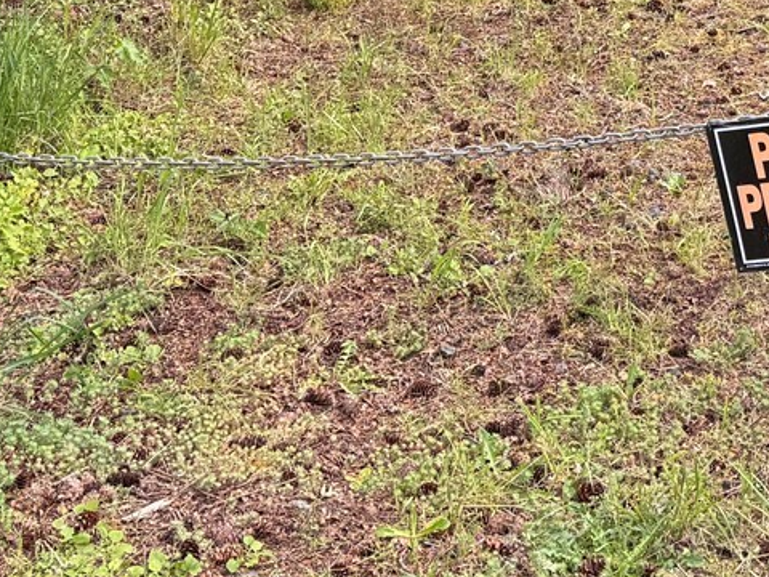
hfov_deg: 24.4
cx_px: 465
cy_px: -357
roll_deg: +1.8
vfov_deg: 16.4
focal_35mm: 80
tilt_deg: +1.3
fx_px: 1777
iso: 80
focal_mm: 6.76
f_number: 1.78
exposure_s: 1/417
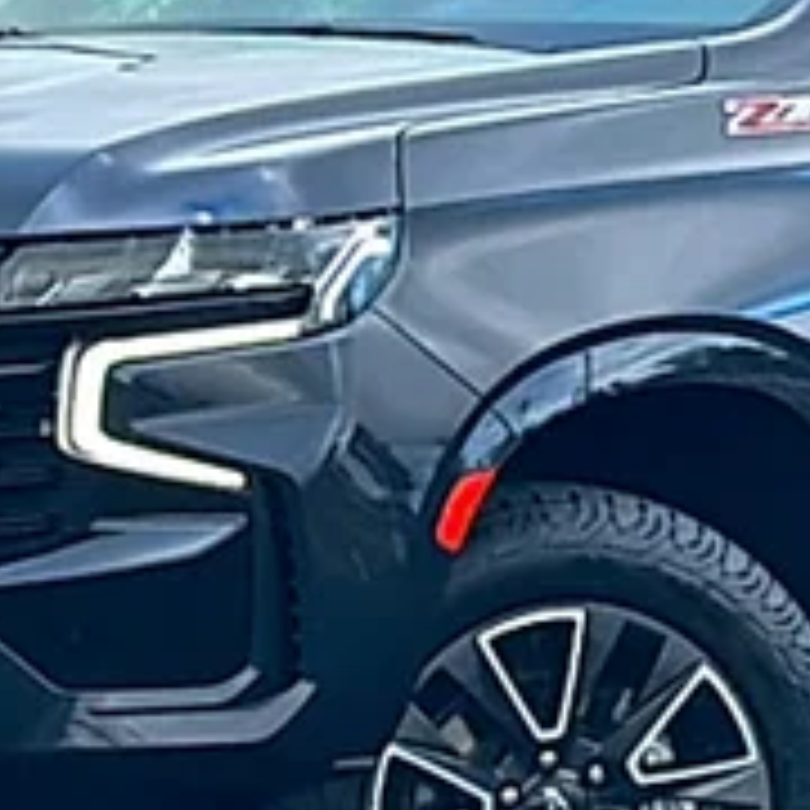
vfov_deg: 8.3
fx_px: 5559
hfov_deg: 8.3
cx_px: 711
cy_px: 322
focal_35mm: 210
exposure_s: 1/799
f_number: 1.78
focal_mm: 6.86
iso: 64
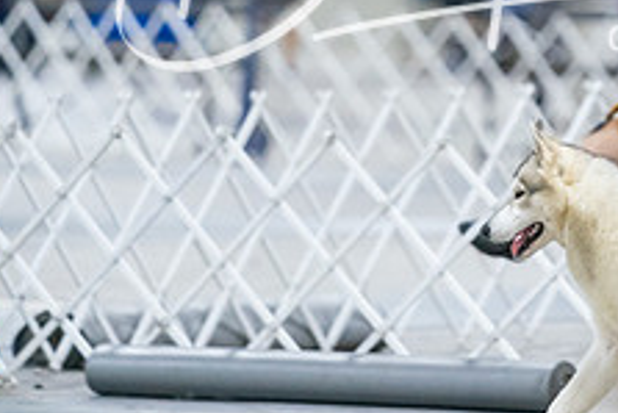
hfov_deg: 4.0
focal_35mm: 520
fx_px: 8932
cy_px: 121
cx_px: 518
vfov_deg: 2.6
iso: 6400
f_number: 3.2
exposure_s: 1/250
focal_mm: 200
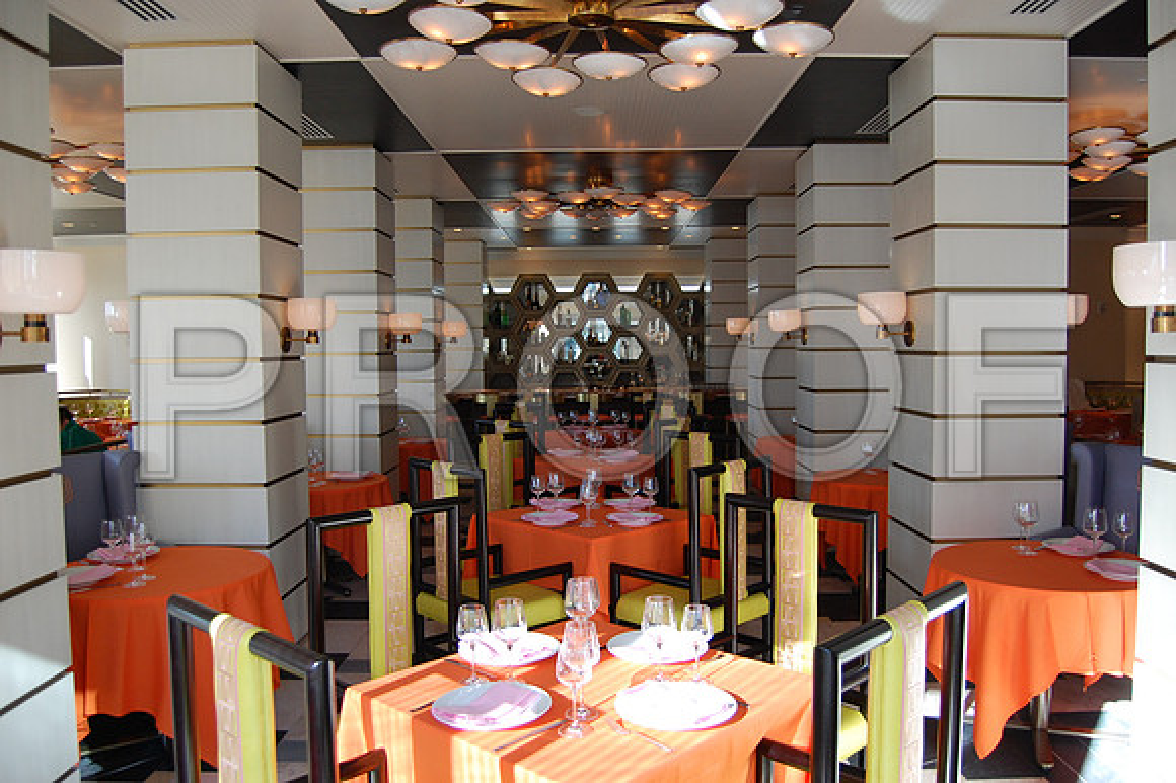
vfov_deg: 47.9
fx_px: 881
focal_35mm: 27
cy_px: 392
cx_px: 588
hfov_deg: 67.4
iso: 400
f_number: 3.5
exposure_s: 1/50
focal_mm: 18
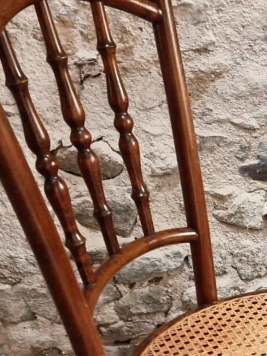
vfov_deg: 24.5
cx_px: 345
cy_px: 263
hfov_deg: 17.5
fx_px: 812
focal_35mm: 79
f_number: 1.8
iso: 640
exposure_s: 1/33
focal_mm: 6.7
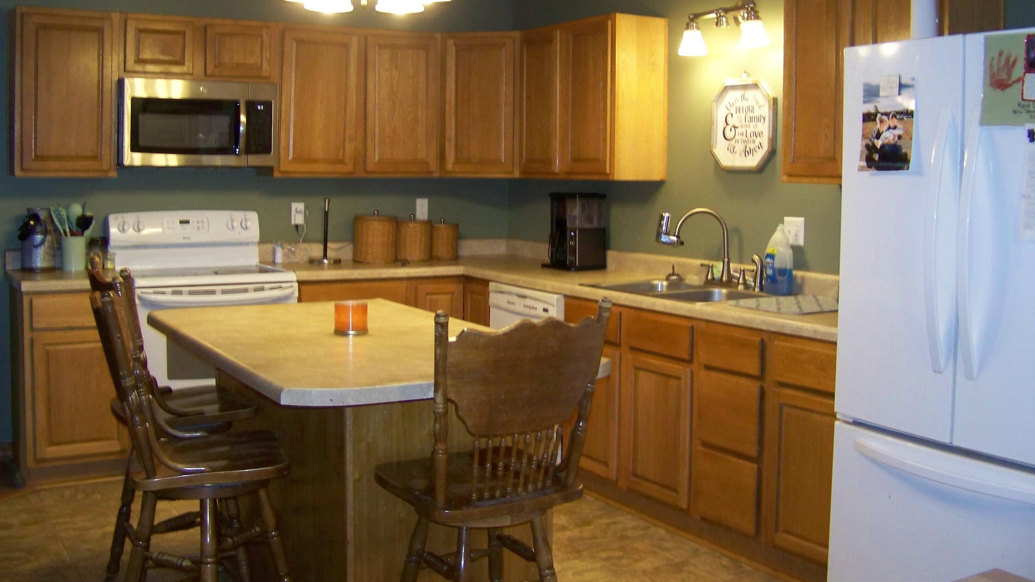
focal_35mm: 40
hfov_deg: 50.5
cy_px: 216
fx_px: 1098
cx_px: 512
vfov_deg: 29.6
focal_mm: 5.85
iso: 200
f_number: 2.8
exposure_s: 1/30
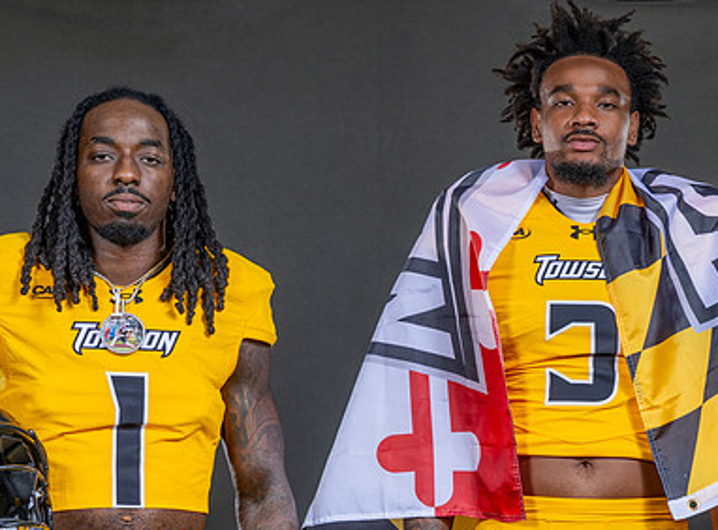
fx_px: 2145
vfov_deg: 14.0
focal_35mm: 104
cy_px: 439
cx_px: 592
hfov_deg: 18.8
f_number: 8
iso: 100
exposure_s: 1/200
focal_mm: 44
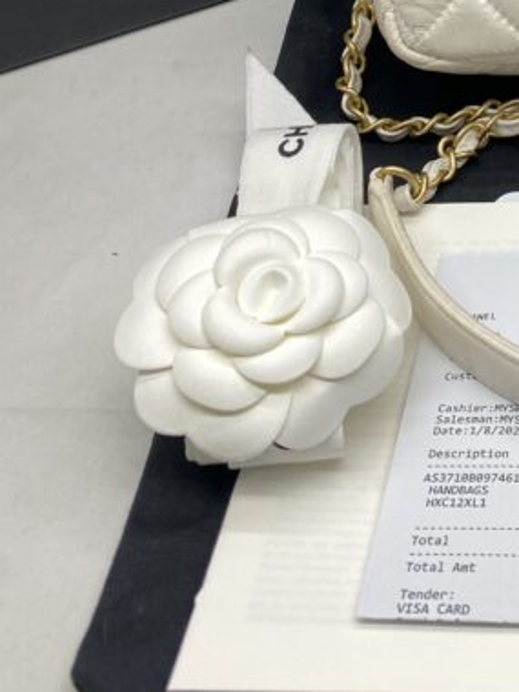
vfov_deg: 25.3
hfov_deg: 19.4
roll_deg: +0.5
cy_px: -111
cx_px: 670
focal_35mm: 70
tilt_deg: -30.5
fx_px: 1399
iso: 32
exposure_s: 1/100
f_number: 1.8
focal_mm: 4.25
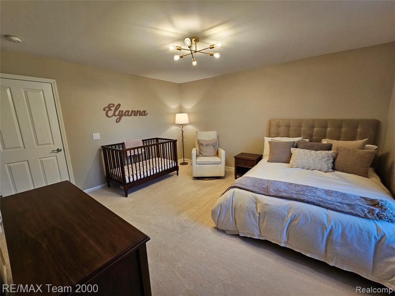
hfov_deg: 106.2
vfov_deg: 89.9
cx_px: 198
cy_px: 148
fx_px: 148
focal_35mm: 13
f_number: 2.2
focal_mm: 2.2
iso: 100
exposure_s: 1/60
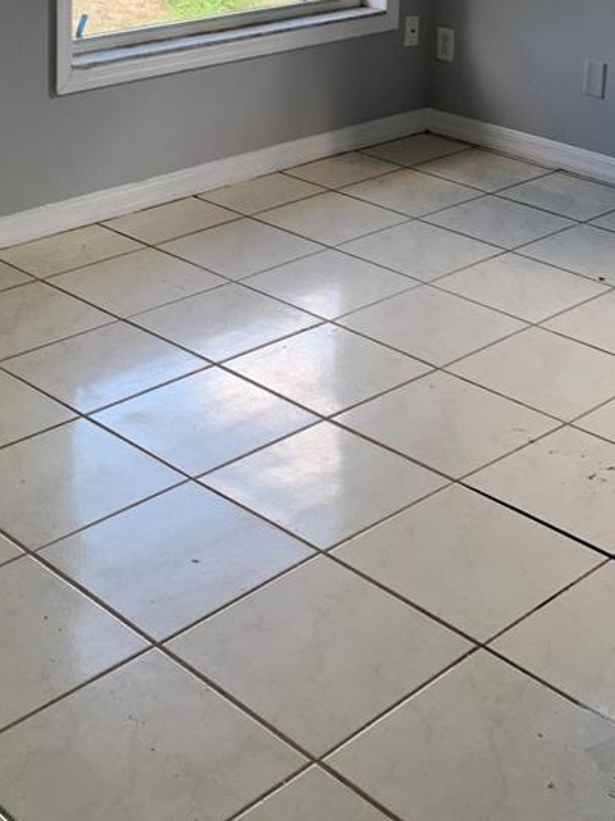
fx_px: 1375
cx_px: 348
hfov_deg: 25.2
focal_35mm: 58
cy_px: -67
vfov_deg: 30.1
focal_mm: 4.25
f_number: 1.8
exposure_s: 1/121
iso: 50
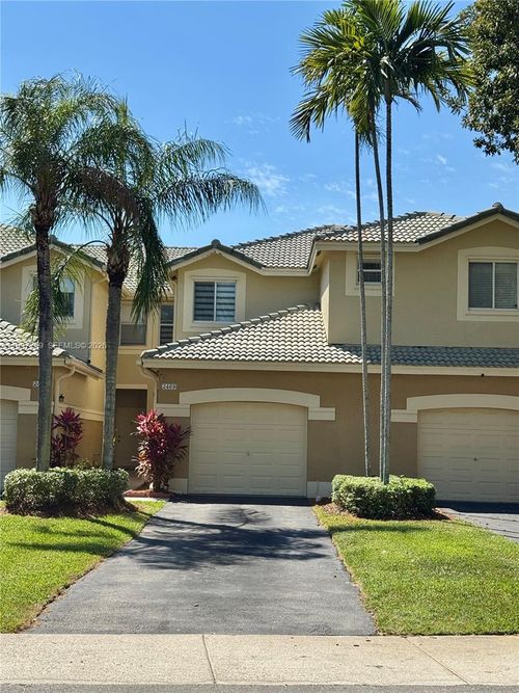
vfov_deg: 39.7
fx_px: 960
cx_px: 260
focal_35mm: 48
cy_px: 346
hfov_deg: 30.3
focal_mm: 6.76
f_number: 1.78
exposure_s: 1/2415
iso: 64
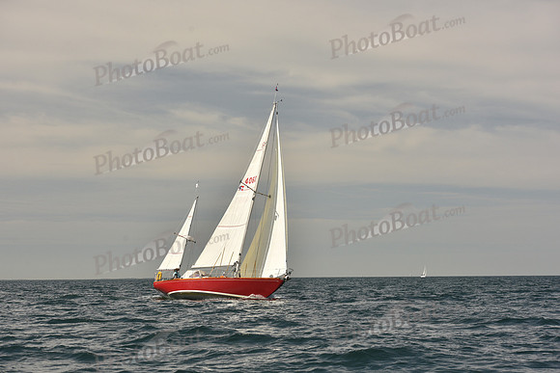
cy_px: 186
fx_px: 1338
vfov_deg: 15.9
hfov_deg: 23.6
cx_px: 280
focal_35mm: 86
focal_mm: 86
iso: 250
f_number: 7.1
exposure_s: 1/640
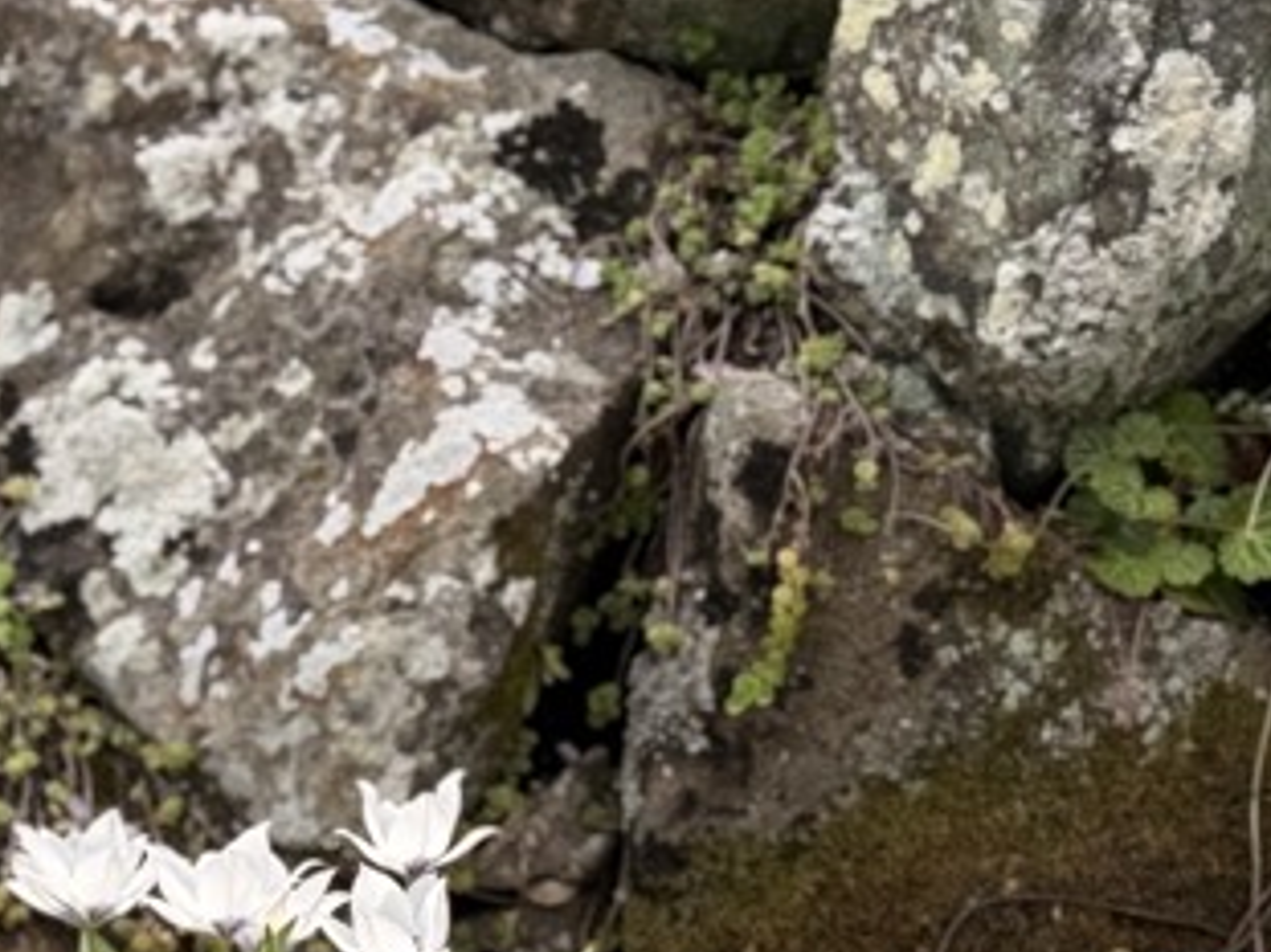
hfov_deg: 13.8
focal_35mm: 139
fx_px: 5102
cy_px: 1077
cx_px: -217
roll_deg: -5.3
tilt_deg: -13.3
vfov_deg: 10.5
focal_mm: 6.76
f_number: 1.78
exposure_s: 1/1055
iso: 64
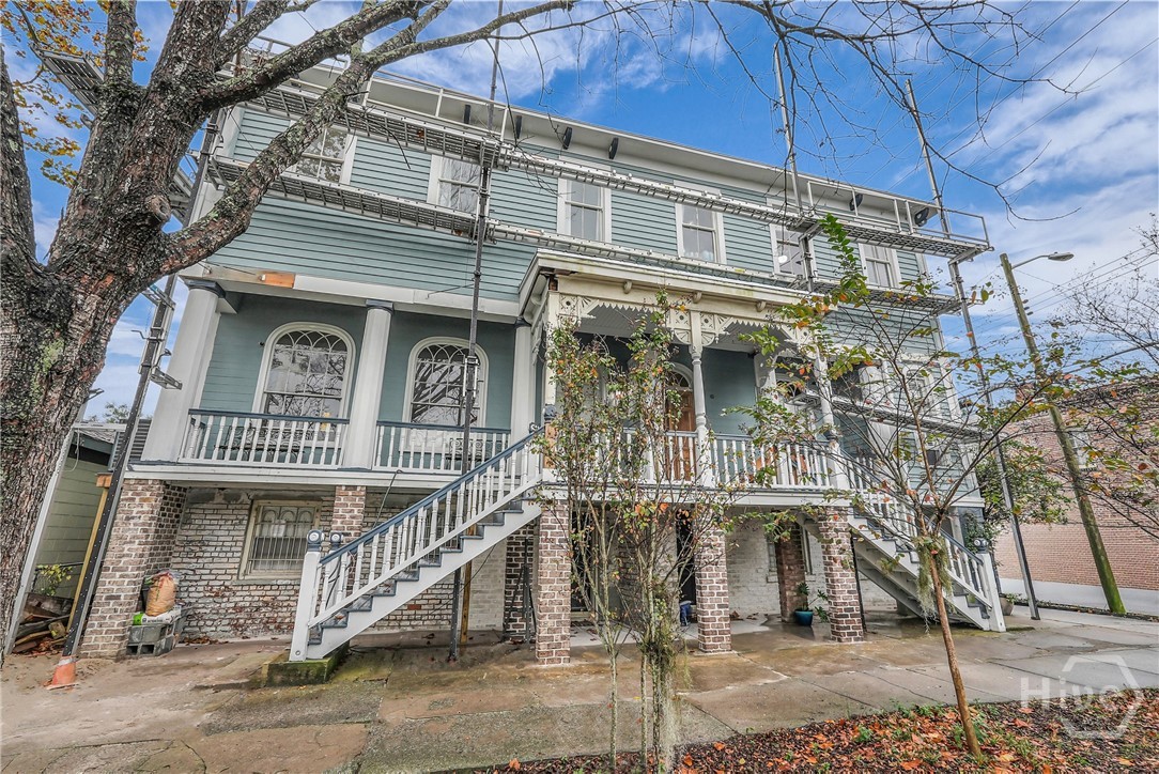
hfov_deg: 96.7
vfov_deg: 73.8
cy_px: 387
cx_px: 580
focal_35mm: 16
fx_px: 515
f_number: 9
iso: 320
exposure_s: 1/60
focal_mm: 16
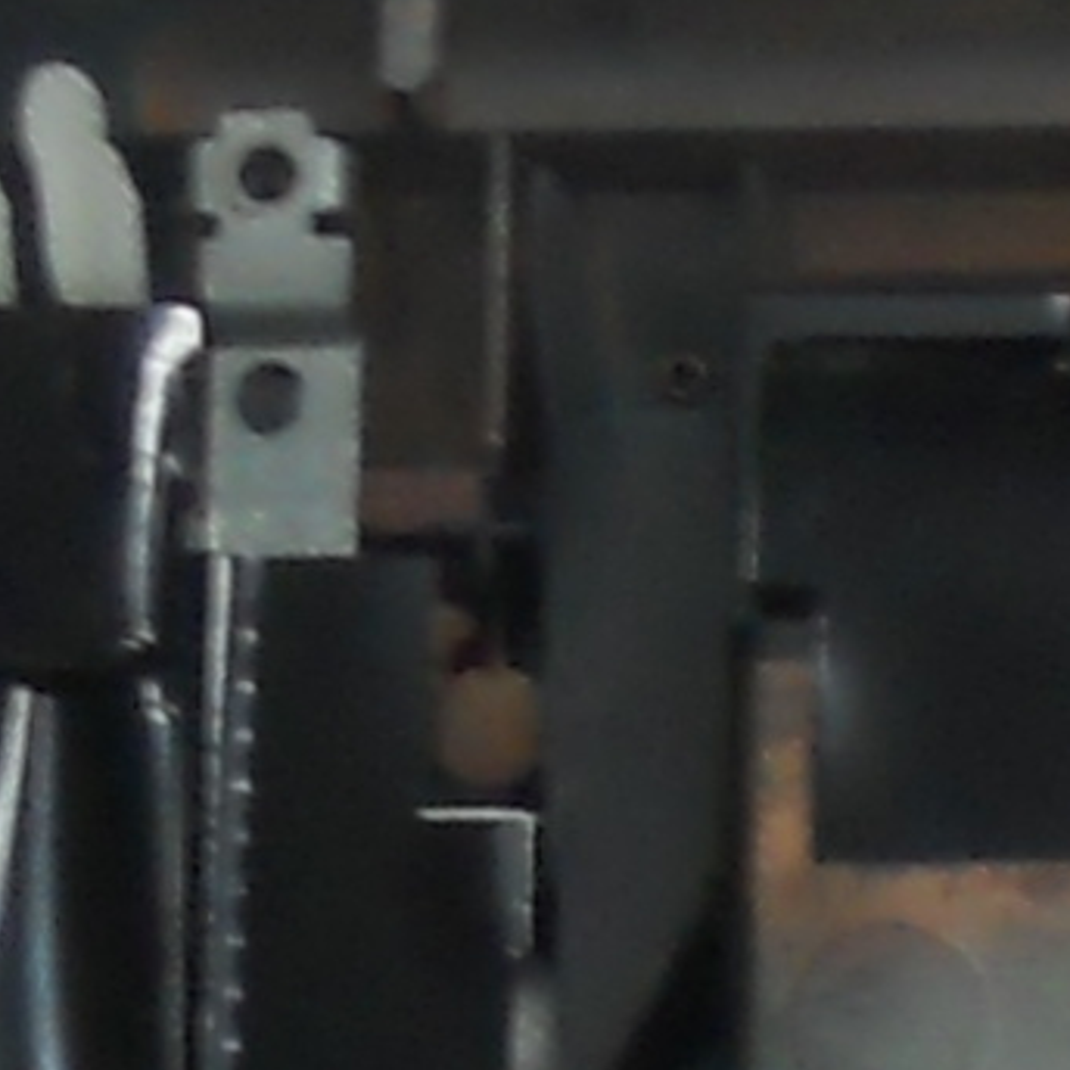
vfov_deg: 4.8
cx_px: 2131
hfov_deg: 5.0
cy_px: 3397
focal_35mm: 344
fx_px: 12030
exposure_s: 1/30
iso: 160
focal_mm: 6.72
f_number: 3.1
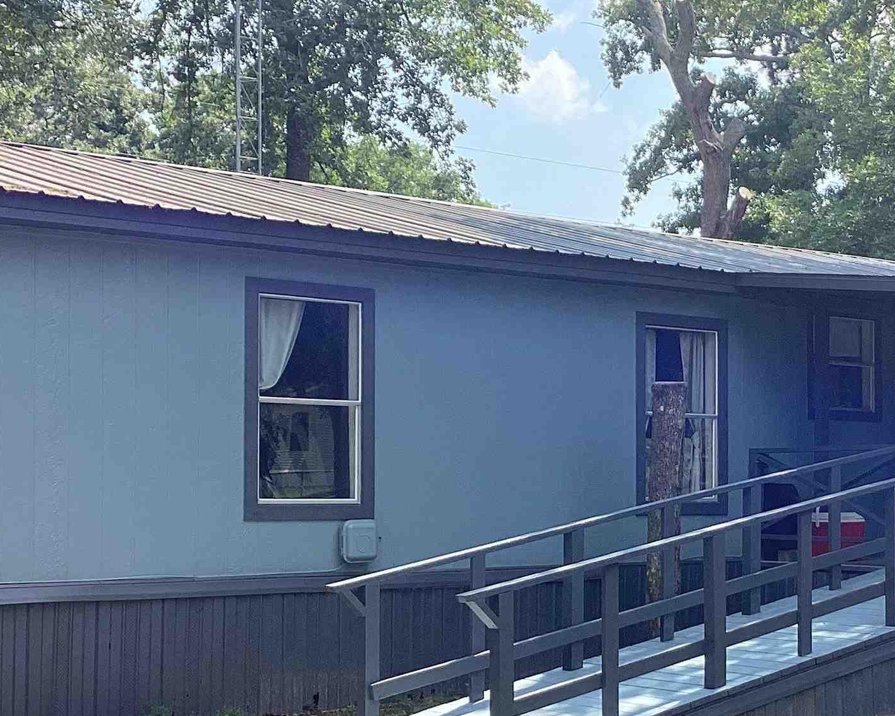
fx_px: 1749
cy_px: 445
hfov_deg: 28.2
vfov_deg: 23.1
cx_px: 689
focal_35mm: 66
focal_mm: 3.3
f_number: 2.4
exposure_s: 1/409
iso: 25
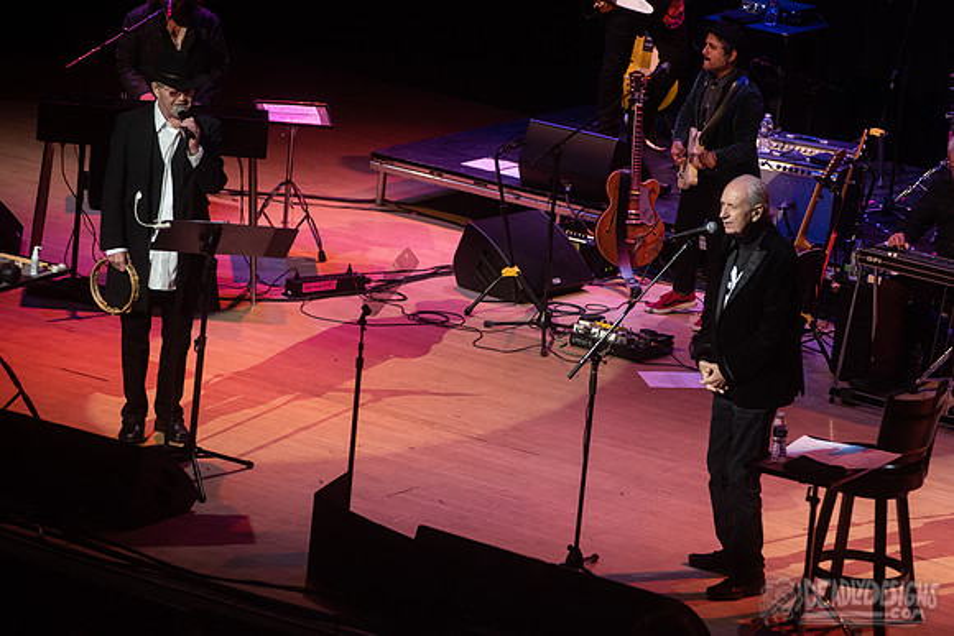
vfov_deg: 7.4
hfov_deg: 11.0
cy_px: 275
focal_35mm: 186
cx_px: 555
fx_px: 4936
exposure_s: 1/400
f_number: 3.5
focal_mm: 160
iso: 2000
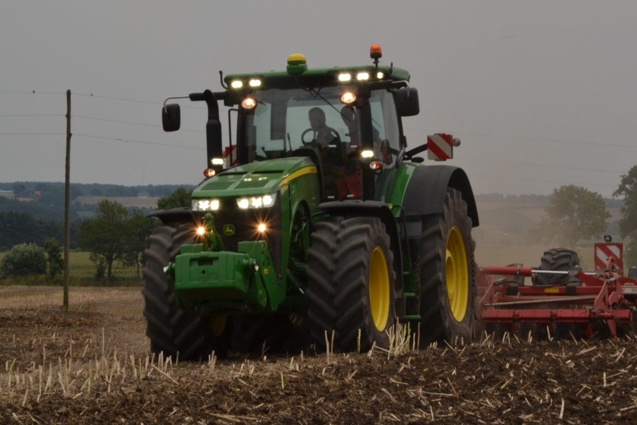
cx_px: 306
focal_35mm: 168
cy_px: 200
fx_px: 2965
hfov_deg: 12.3
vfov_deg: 8.2
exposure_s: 1/100
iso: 800
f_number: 36
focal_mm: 105
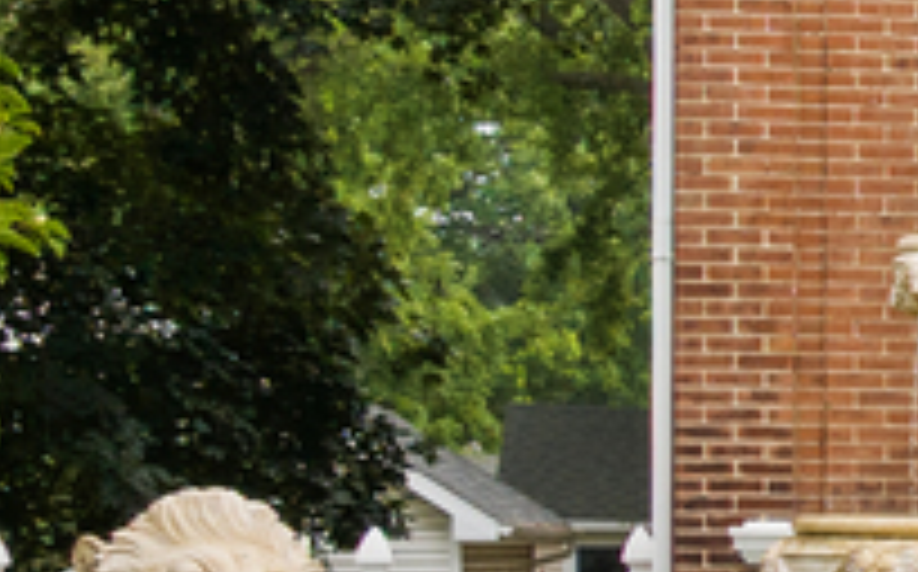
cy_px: 509
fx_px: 4498
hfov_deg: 9.6
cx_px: 2560
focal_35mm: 180
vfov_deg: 7.3
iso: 190
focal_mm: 12.29
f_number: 2.8
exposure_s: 1/320
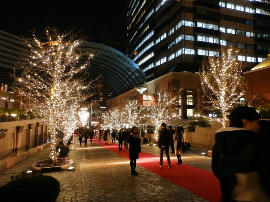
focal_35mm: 22
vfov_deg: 61.1
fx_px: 172
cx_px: 135
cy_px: 101
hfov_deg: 76.4
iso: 800
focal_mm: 4
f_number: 3.4
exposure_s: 1/13
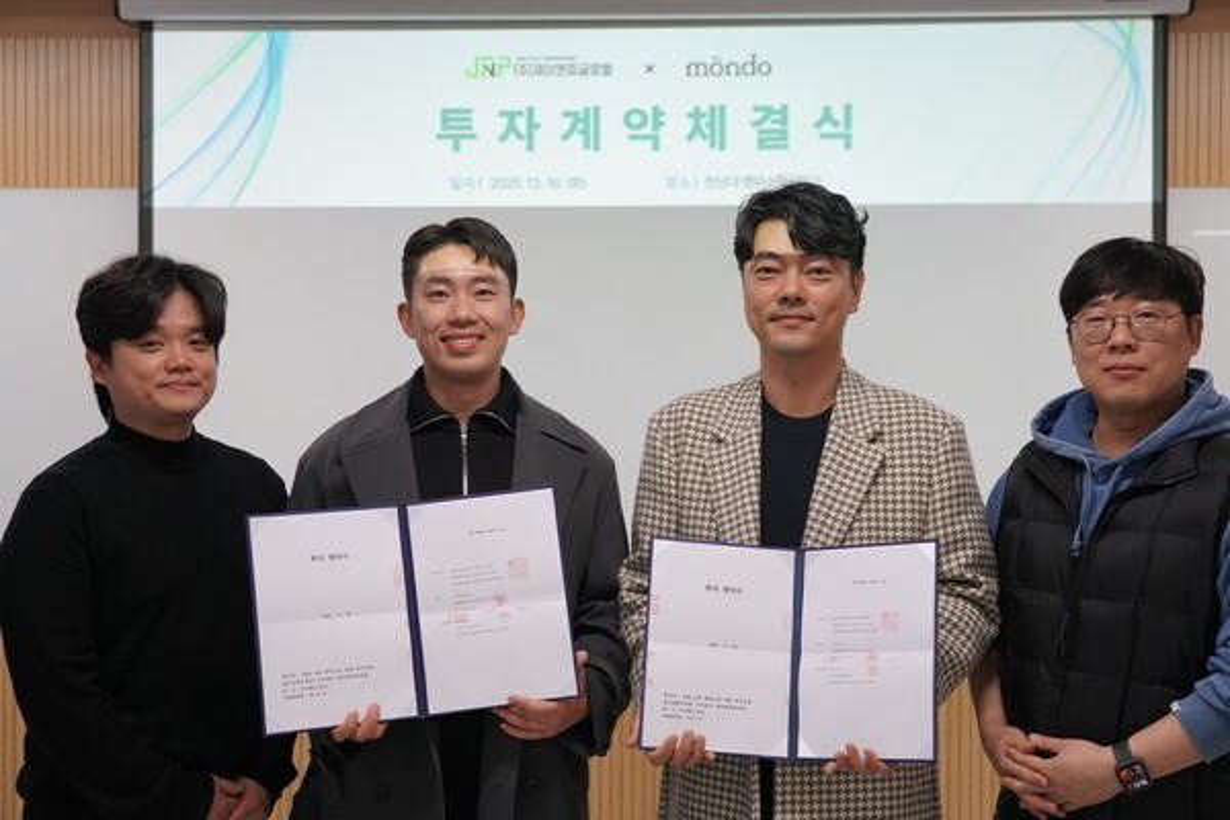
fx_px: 1606
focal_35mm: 47
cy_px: 410
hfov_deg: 41.9
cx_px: 615
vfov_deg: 28.6
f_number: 4
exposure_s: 1/160
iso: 1000
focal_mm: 47
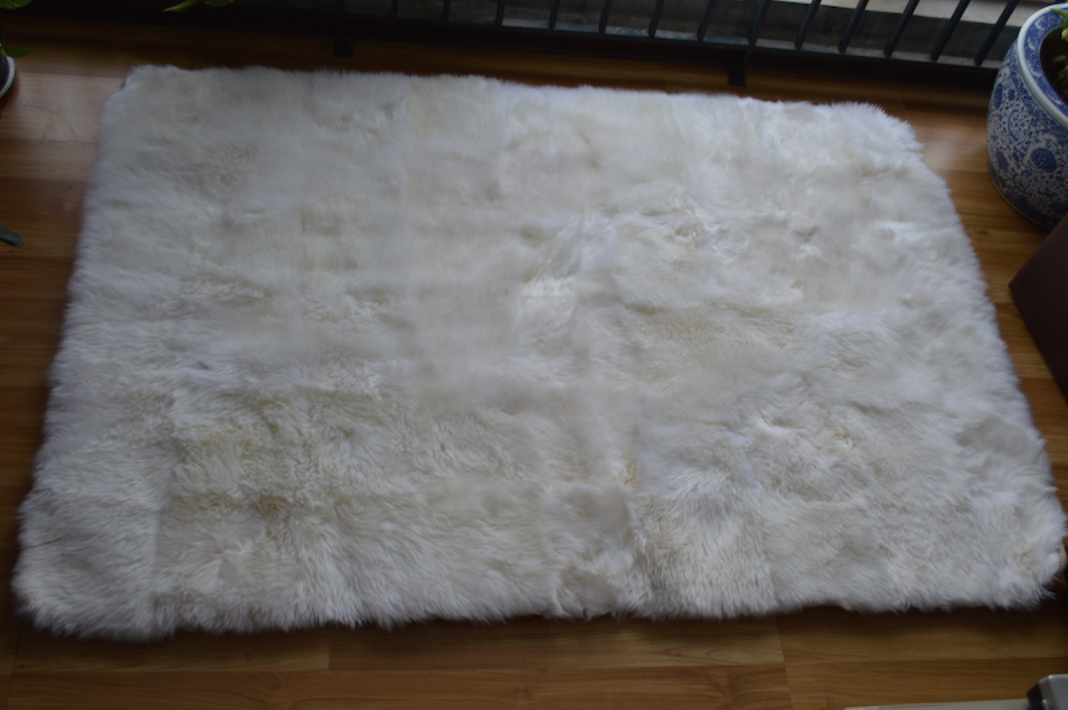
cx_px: 534
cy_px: 355
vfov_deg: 36.8
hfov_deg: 53.2
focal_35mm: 36
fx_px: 1067
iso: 250
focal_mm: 24
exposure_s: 1/125
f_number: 5.6
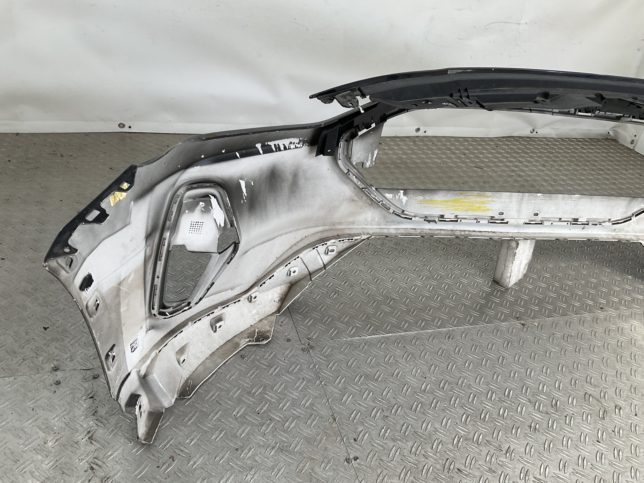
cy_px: 242
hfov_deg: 61.7
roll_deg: -13.4
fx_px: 540
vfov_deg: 48.2
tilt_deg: -32.2
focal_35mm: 29
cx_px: 322
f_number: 1.8
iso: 16
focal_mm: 3
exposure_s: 1/214
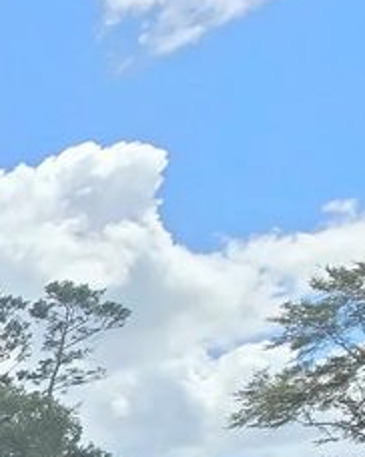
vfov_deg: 24.4
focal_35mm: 57
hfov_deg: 14.4
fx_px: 771
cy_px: 712
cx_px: -552
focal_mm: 2.2
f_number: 2.2
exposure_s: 1/1525
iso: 50
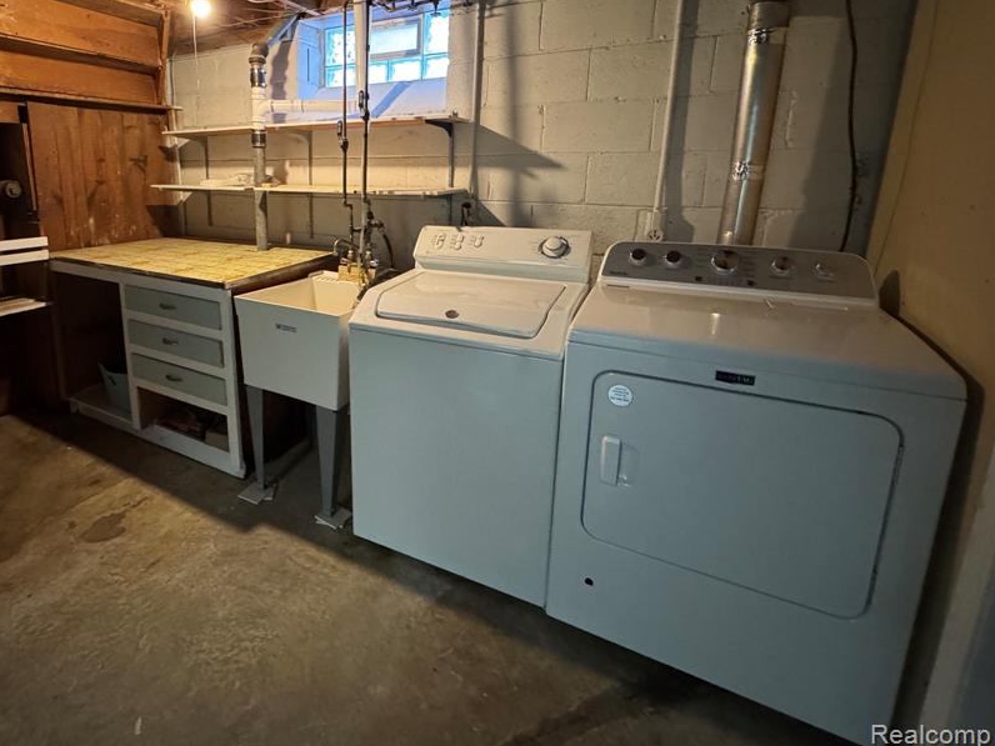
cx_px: 358
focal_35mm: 18
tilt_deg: -11.8
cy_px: 275
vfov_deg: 70.3
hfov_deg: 85.6
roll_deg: +0.4
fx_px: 517
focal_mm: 2.22
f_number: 2.2
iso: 1000
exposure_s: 1/40
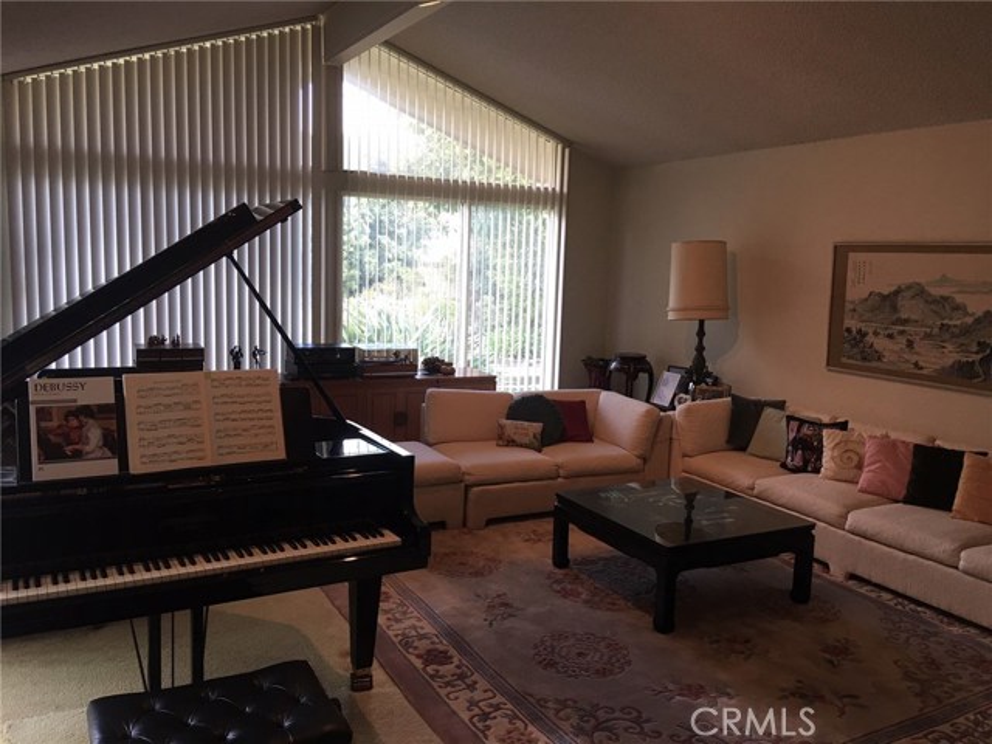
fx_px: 831
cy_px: 372
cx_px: 496
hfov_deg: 61.7
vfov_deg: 48.2
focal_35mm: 29
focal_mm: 4.15
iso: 32
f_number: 2.2
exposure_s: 1/15
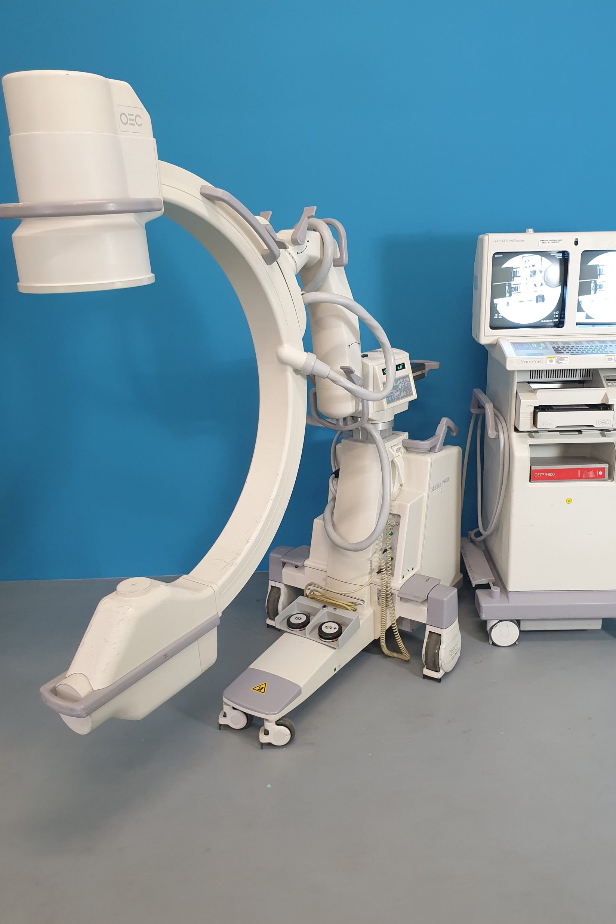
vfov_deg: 65.5
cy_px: 458
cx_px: 353
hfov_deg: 46.3
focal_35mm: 28
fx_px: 719
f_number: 2.4
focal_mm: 4.3
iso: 250
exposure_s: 1/33
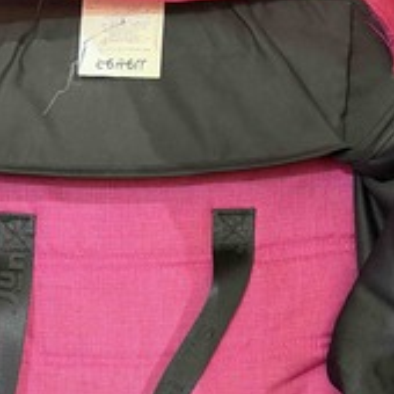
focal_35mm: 57
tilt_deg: -56.6
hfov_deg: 29.8
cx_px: 129
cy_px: 502
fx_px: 734
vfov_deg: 26.0
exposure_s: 1/40
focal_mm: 6.76
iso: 800
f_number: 1.78
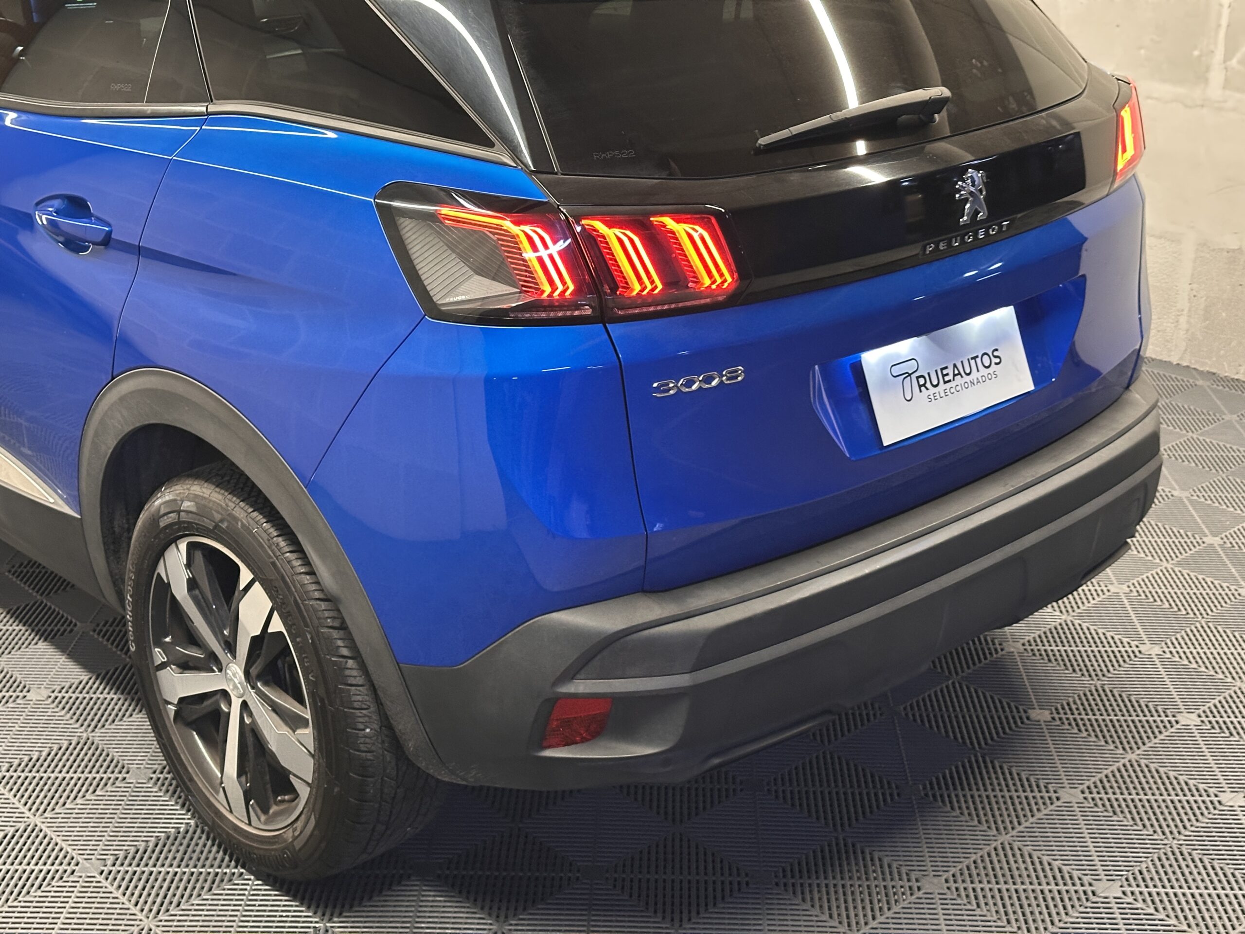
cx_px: 622
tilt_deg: -21.7
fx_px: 1726
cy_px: 467
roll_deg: +0.2
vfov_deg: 30.3
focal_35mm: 48
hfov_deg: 39.7
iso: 400
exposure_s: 1/33
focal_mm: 6.86
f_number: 1.78
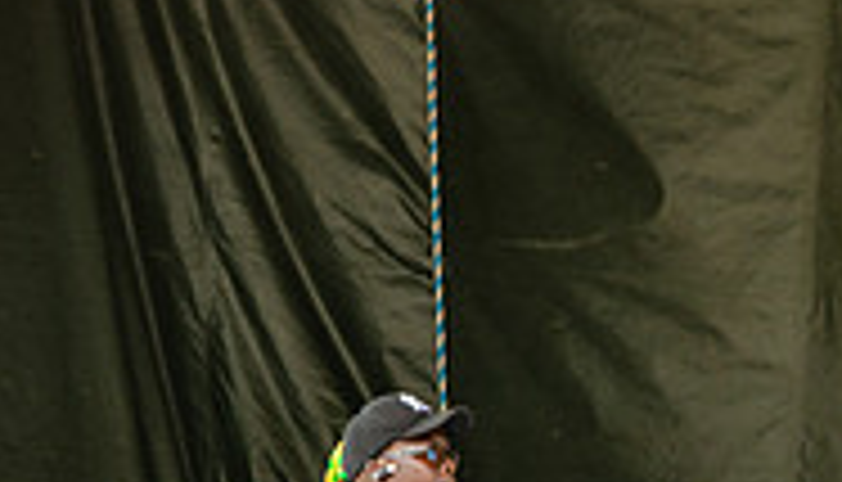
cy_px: 734
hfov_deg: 4.0
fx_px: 11972
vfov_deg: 2.3
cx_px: 1049
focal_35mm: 534
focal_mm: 165
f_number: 5.6
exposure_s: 1/160
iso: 160
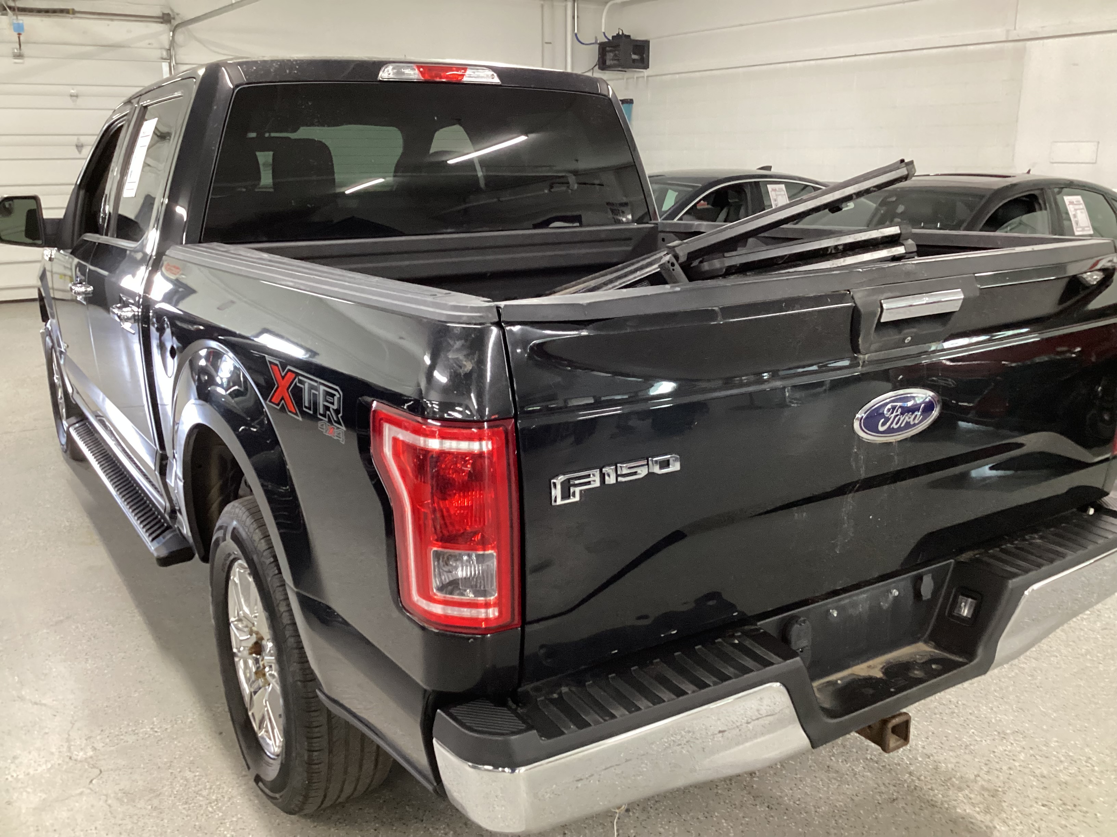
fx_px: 1000
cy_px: 418
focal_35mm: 31
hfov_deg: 58.4
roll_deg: +1.0
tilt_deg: -15.2
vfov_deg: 45.4
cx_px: 558
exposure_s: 1/33
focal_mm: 3.3
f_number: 2.4
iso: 320
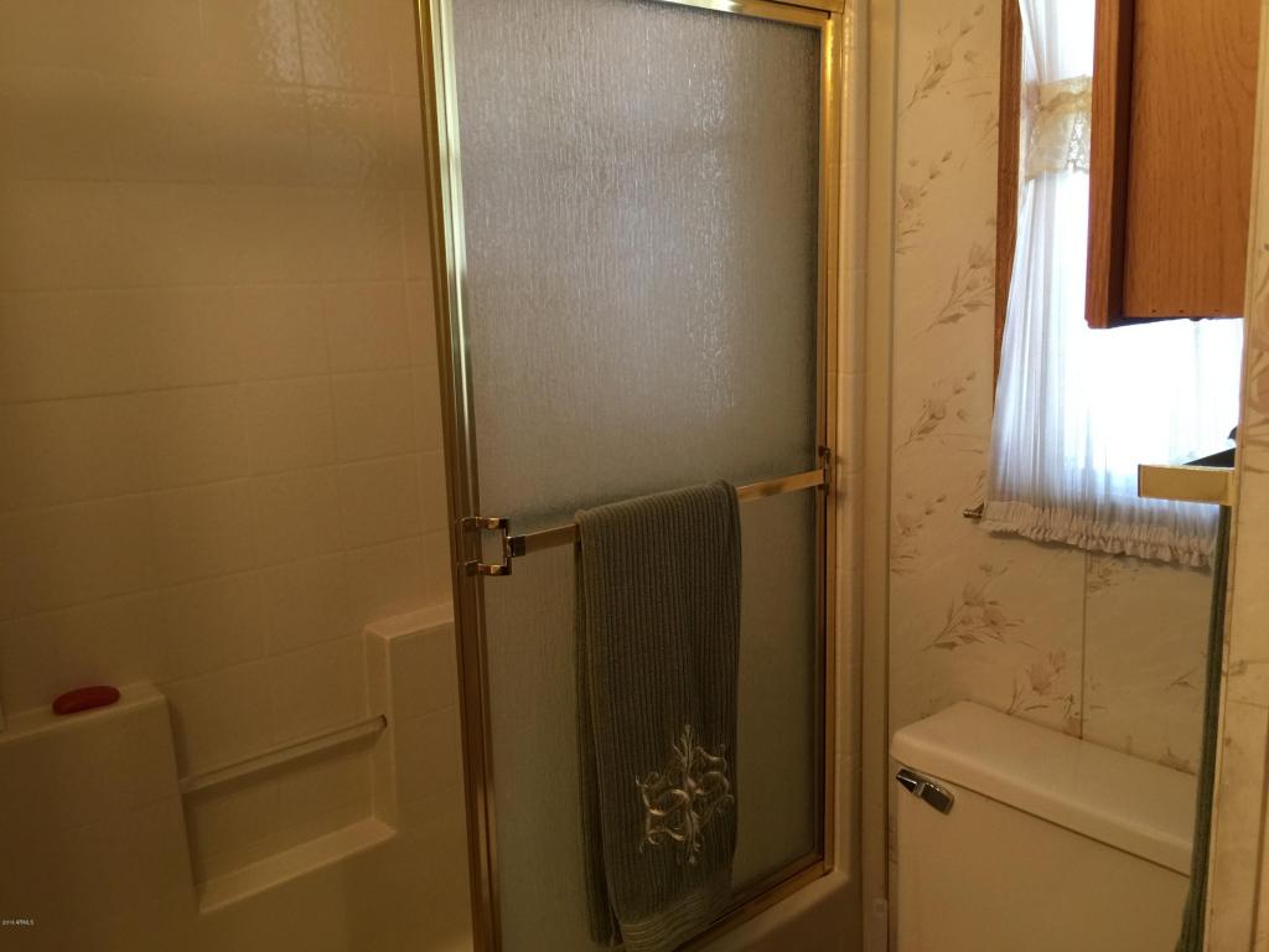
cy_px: 476
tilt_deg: -10.2
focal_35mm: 29
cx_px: 634
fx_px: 1063
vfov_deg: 48.2
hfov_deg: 61.7
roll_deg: +1.4
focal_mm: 4.15
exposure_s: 1/15
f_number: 2.2
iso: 80
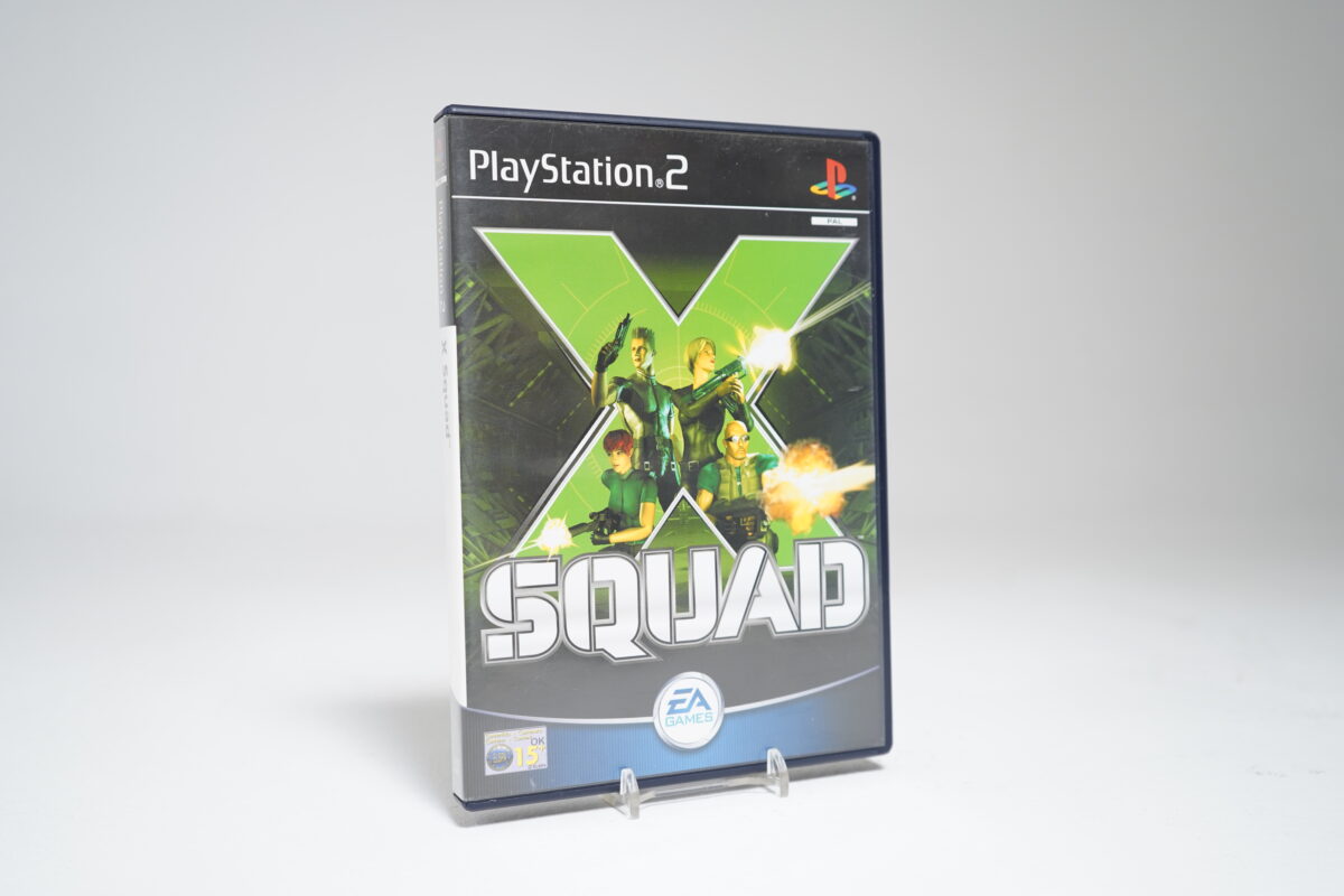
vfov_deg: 37.9
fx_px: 1307
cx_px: 672
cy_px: 448
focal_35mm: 35
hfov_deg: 54.4
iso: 640
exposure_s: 1/20
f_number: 5
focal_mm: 35
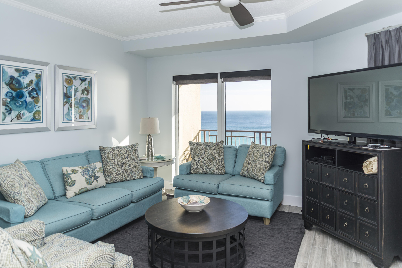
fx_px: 268
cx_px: 201
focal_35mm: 24
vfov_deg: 53.2
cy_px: 134
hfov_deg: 73.7
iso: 125
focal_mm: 24
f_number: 3.5
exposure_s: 1/250
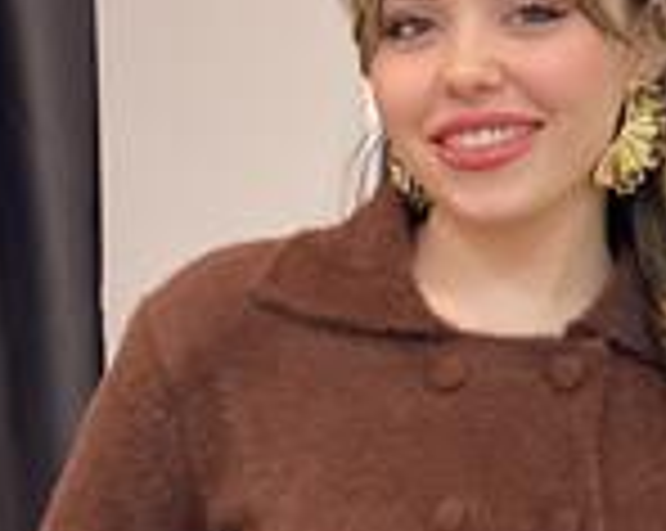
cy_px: 524
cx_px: 508
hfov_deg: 13.5
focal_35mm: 142
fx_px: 2795
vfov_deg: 10.8
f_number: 2
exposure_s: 1/100
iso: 160
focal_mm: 6
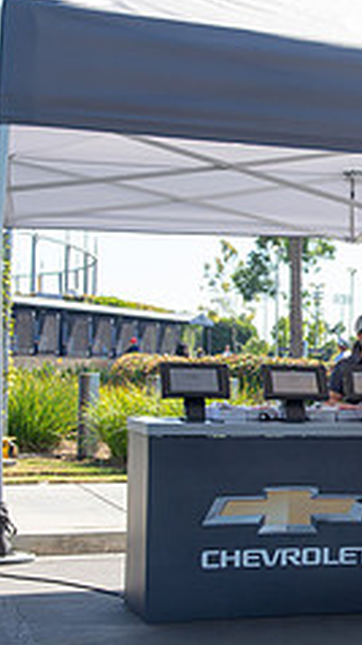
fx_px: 1523
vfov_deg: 23.9
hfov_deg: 13.0
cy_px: 358
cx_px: 500
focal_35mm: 89
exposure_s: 1/1250
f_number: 4
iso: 250
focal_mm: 35
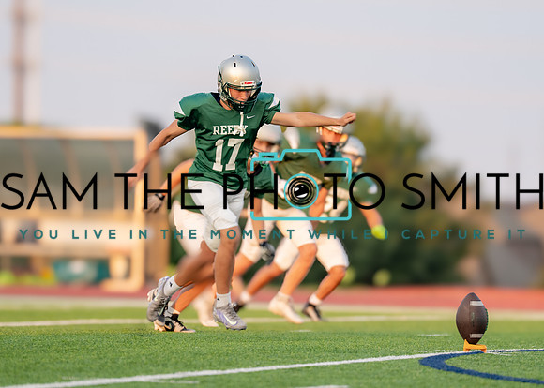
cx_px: 274
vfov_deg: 4.2
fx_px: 5296
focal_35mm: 343
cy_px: 198
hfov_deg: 5.9
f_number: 2.8
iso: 320
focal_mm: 200
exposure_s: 1/1250
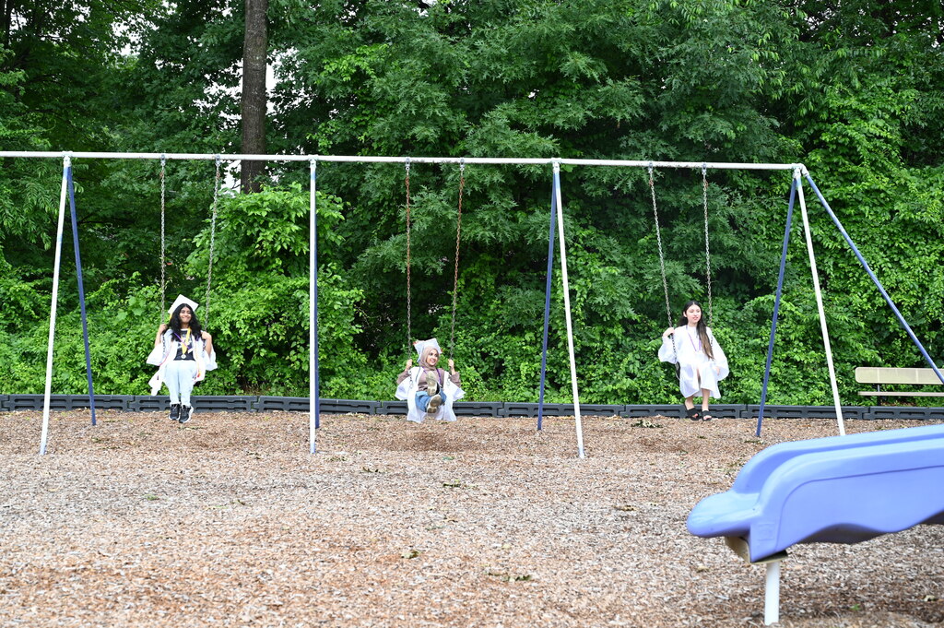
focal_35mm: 59
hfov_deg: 34.0
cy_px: 314
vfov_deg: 23.0
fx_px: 1546
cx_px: 472
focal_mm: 59
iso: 180
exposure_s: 1/250
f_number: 5.6
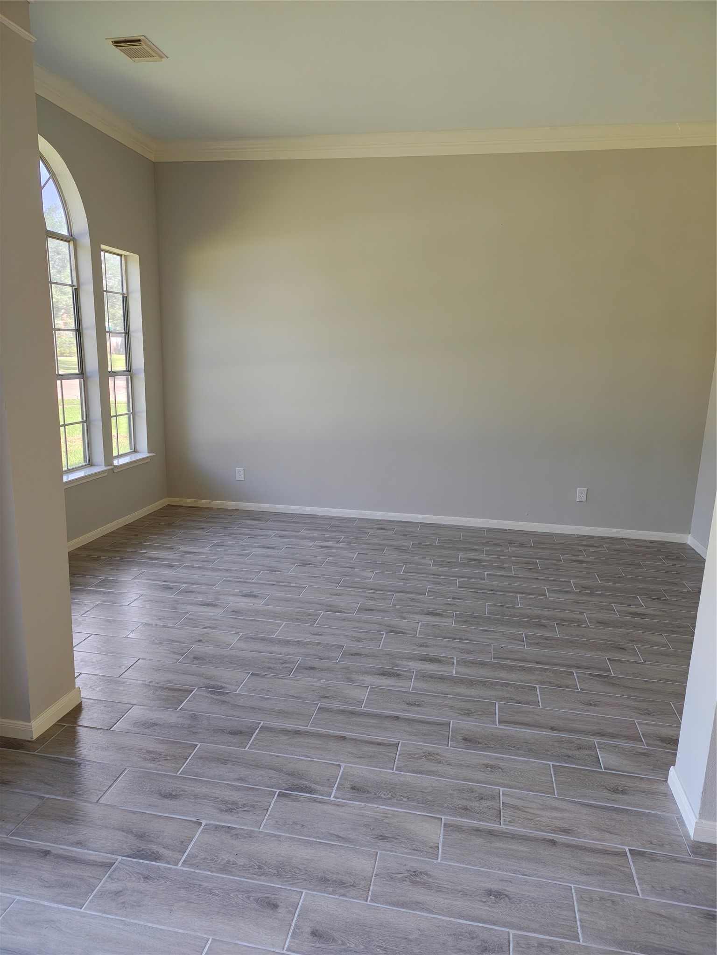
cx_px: 358
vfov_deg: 71.6
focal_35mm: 24
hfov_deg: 56.8
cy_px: 478
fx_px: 663
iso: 1572
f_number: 1.8
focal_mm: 5.41
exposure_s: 1/40
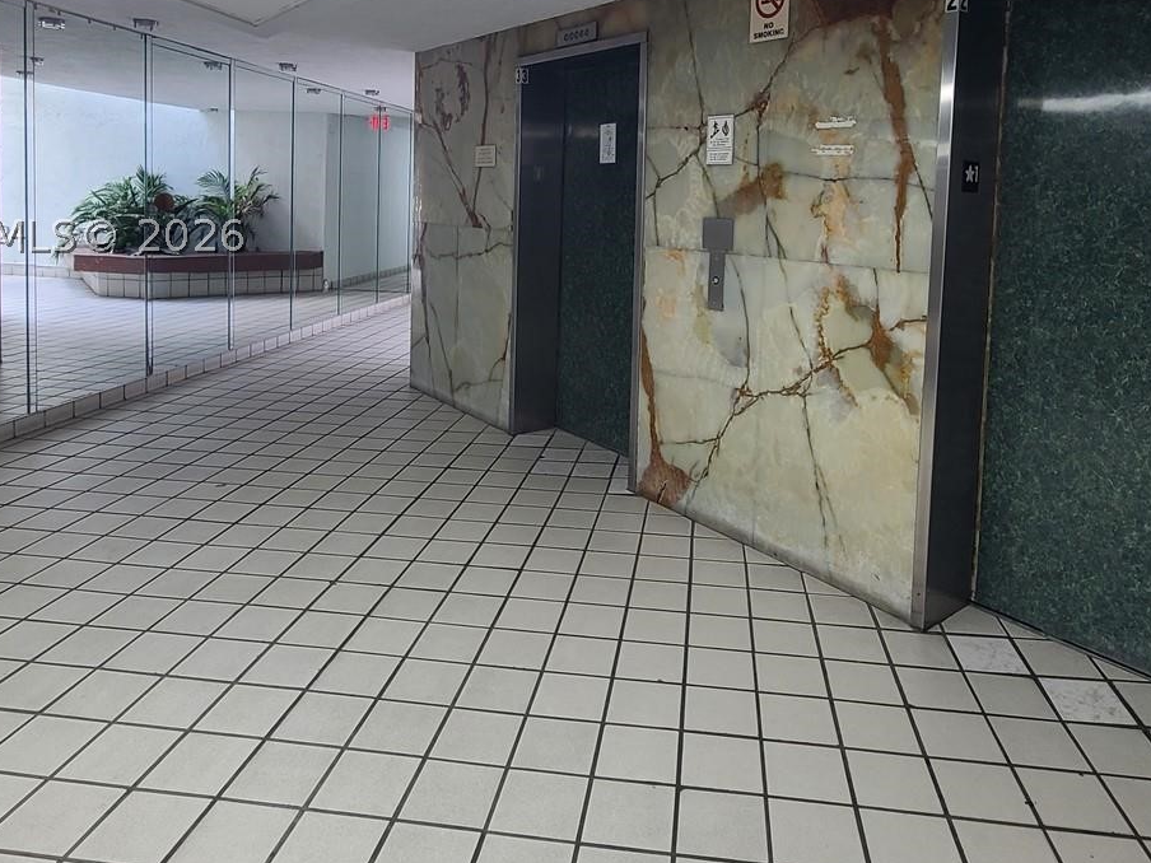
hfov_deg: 73.7
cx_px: 635
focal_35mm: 23
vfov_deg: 56.5
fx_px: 765
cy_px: 235
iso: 80
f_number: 2.2
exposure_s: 1/60
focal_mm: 2.2
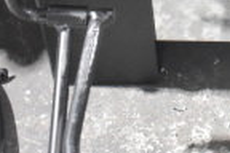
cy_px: -149
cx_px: 458
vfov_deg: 7.7
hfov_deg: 10.9
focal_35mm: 171
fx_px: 1093
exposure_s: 1/40
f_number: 4
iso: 5000
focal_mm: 27
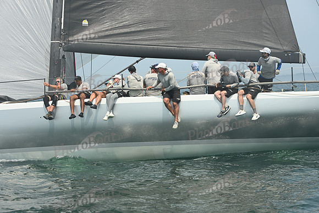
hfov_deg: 20.4
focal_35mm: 100
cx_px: 160
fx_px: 886
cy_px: 106
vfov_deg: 13.7
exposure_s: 1/1250
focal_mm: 100
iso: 320
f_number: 8
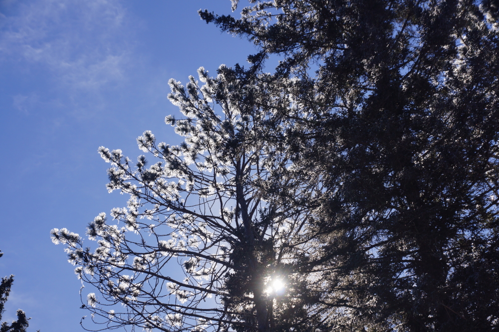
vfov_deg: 13.0
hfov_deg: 19.5
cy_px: 166
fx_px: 1455
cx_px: 250
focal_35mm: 105
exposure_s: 1/160
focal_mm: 70
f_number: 9
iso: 100
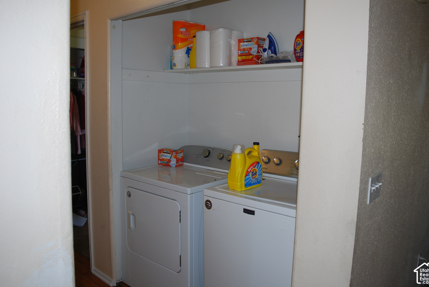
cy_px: 139
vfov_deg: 46.5
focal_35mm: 28
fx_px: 334
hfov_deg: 65.4
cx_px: 220
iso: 200
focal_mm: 18
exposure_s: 1/60
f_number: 3.5
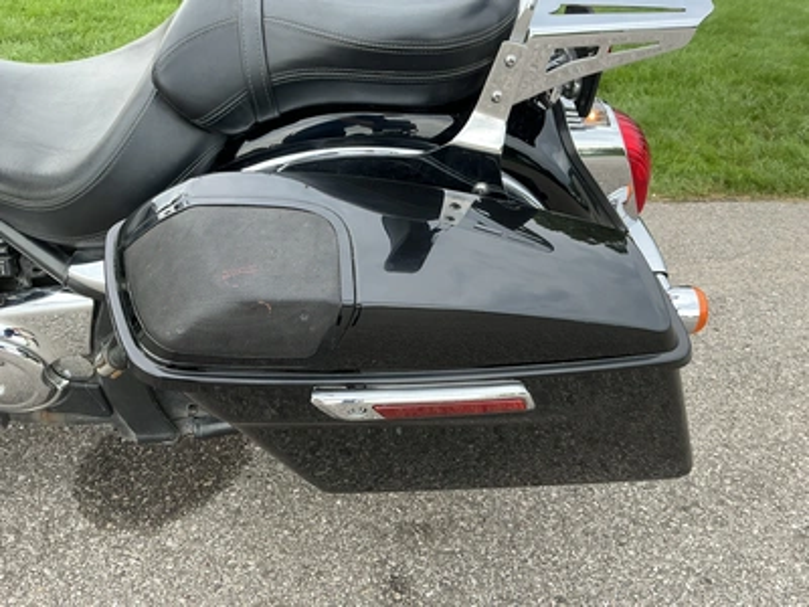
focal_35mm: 28
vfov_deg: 49.7
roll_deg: -1.1
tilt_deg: -30.3
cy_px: 304
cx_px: 404
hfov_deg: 63.4
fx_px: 654
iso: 16
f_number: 1.8
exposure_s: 1/133
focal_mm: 3
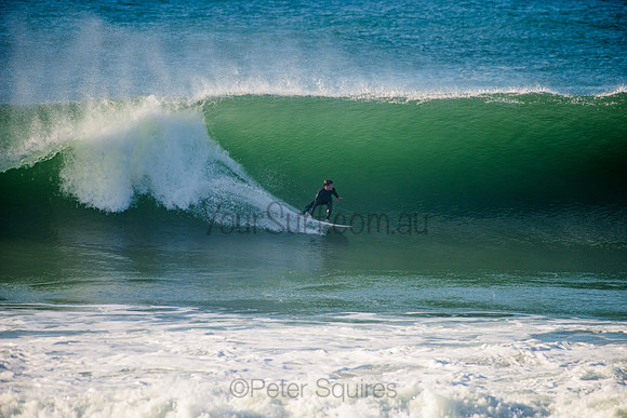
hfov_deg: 4.1
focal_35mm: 500
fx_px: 8710
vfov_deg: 2.8
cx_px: 314
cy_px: 209
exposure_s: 1/1600
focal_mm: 500
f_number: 5.6
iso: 220
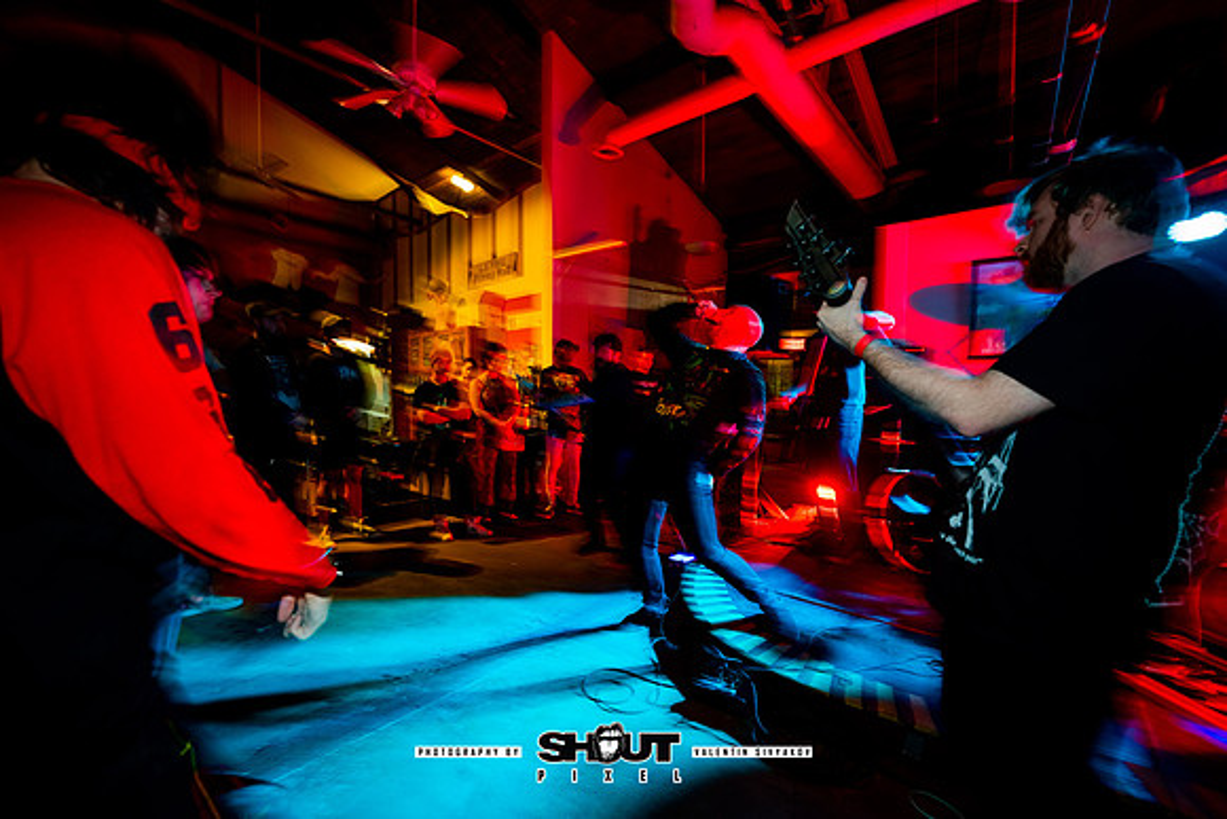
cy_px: 410
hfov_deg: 104.2
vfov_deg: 81.2
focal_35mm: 14
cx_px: 614
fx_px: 477
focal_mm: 14
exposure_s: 1/15
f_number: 2.8
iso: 1000
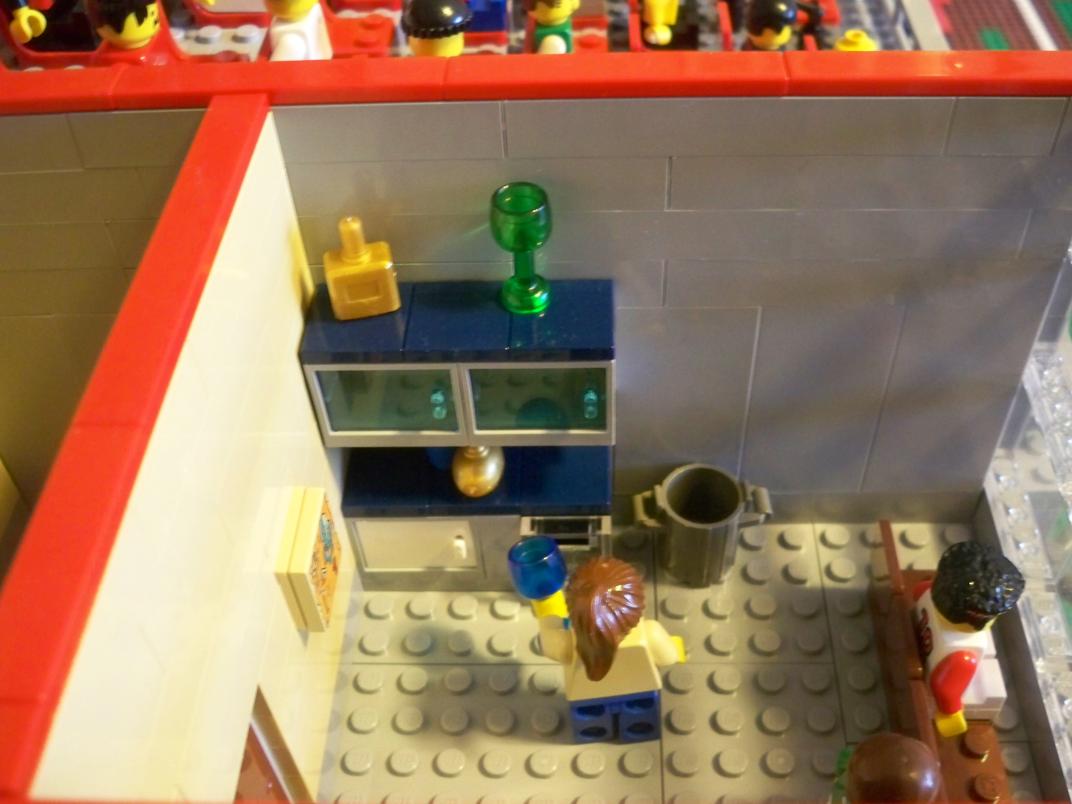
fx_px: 1115
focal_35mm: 36
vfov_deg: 39.7
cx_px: 550
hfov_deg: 51.3
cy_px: 412
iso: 400
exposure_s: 1/8
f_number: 3.1
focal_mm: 6.3
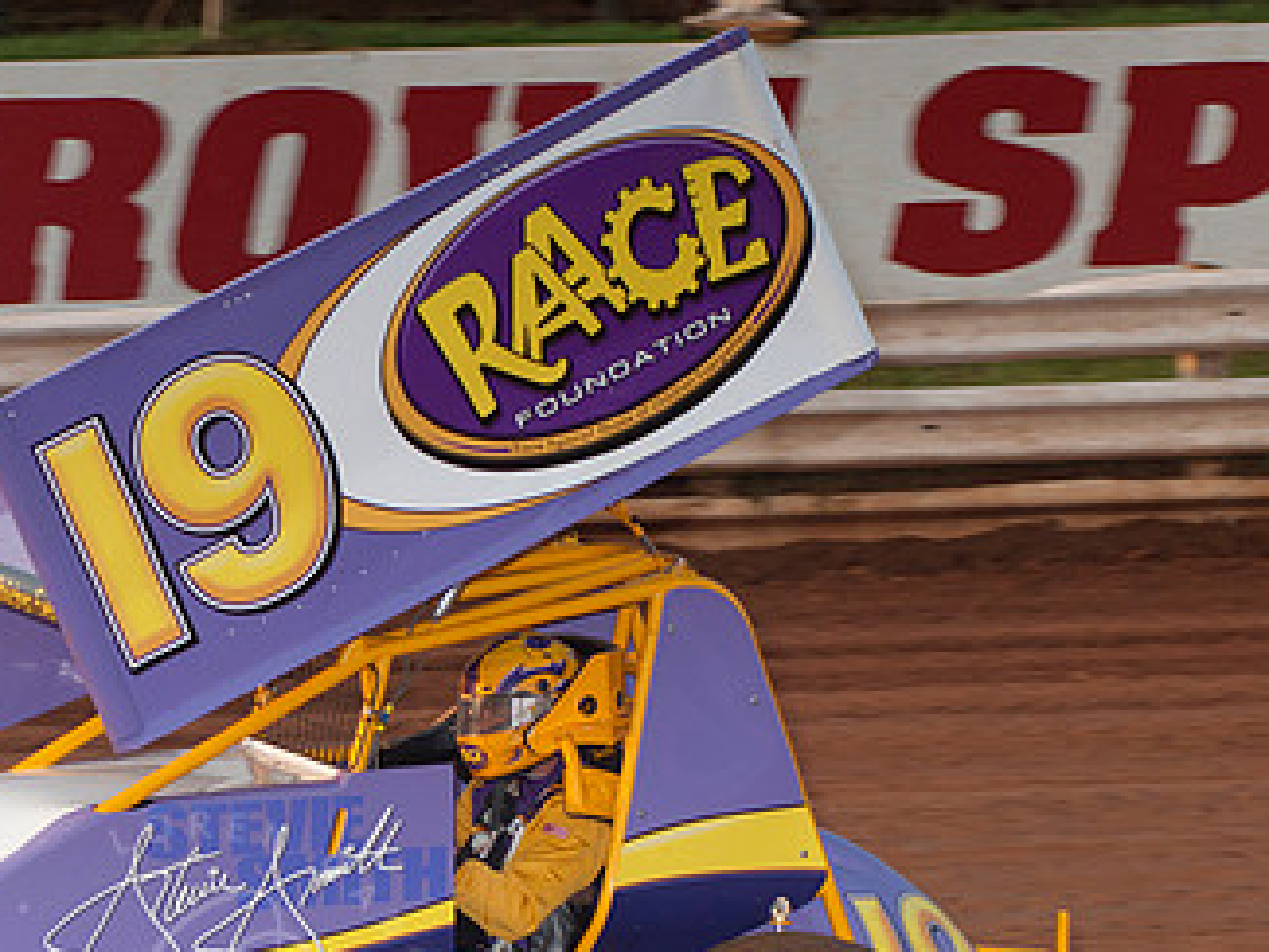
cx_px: 199
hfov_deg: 9.6
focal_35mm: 206
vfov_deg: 7.2
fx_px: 7555
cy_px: 683
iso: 100
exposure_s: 1/400
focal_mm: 80
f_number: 5.6
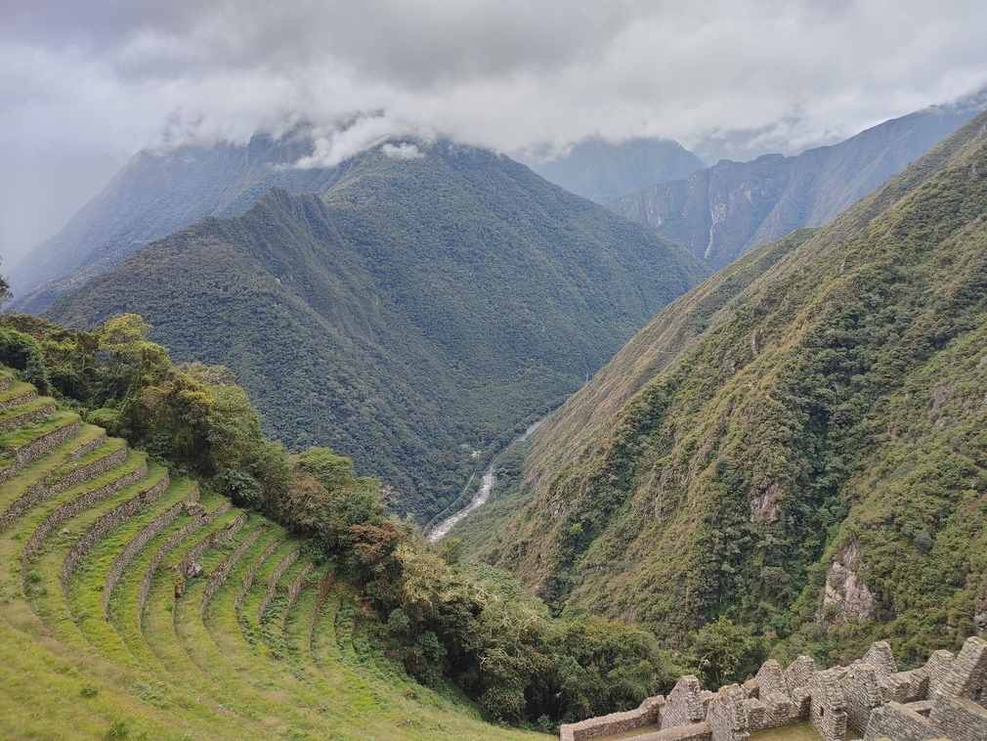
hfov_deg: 67.3
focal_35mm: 26
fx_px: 742
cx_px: 494
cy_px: 370
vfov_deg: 53.1
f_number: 1.8
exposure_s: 1/503
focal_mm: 5.58
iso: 50
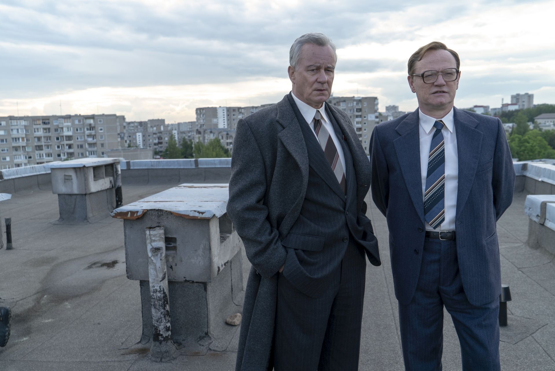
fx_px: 478
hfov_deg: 60.3
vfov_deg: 42.4
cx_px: 278
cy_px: 186
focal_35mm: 31
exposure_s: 1/400
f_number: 5.6
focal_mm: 31
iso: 320
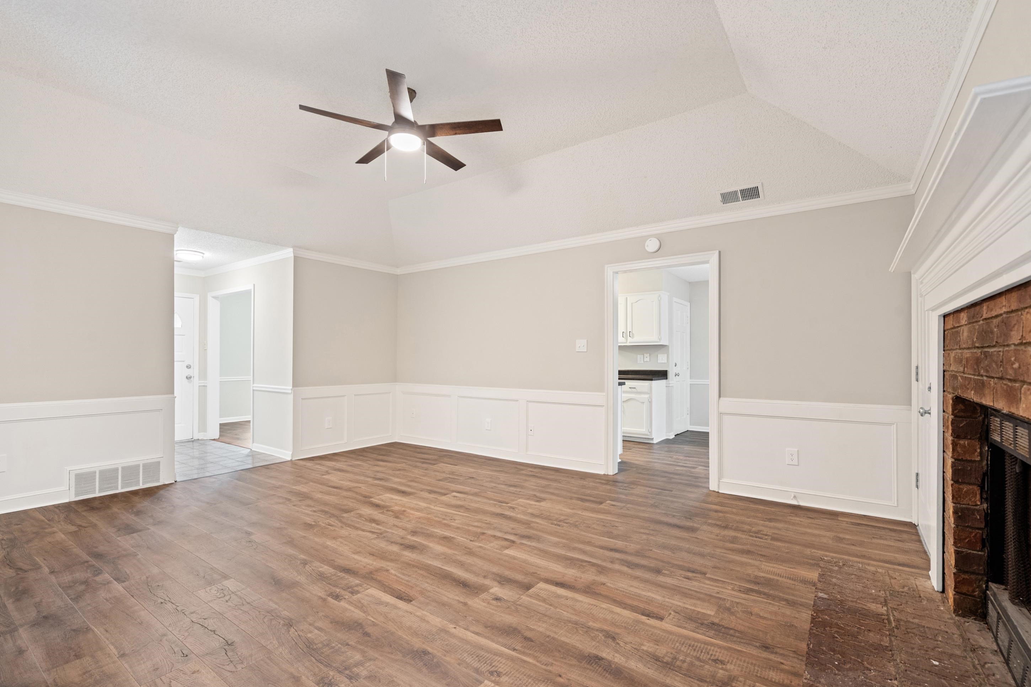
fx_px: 458
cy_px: 344
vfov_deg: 73.7
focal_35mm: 16
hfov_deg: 96.7
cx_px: 516
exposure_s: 1/1.43
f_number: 8
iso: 1000
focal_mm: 16
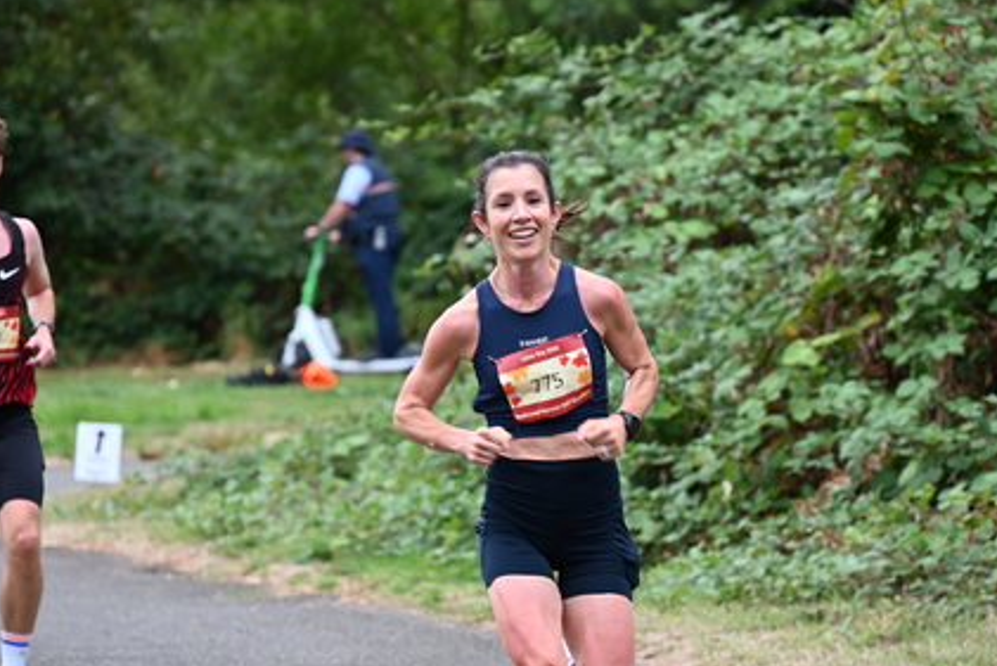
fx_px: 7230
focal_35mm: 261
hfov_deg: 7.9
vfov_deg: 5.3
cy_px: 347
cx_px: 500
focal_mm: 200
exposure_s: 1/250
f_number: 6.3
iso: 1600
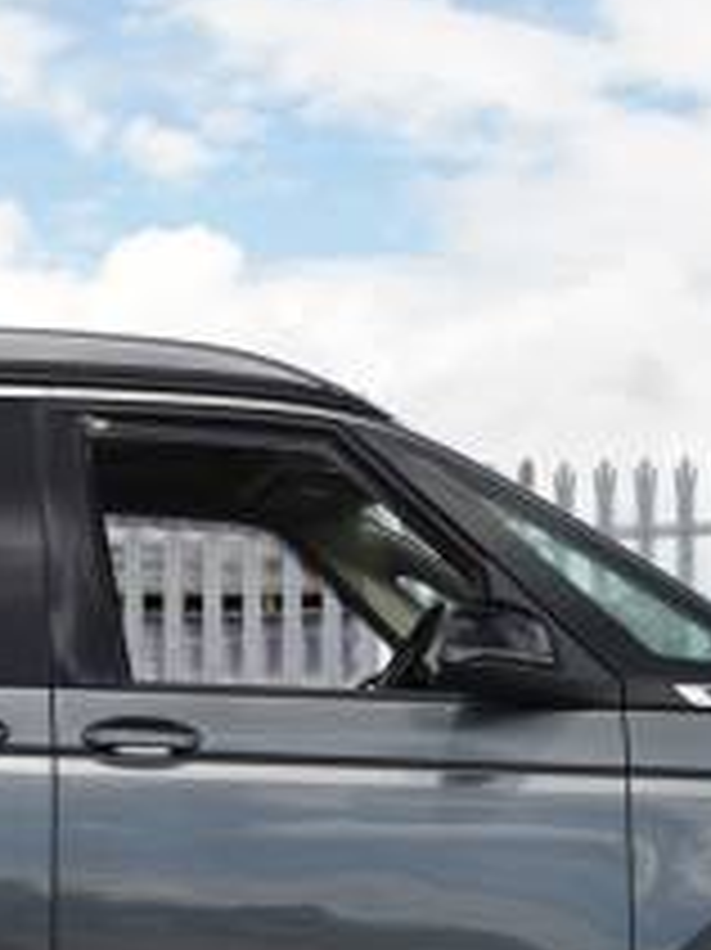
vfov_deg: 13.1
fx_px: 4125
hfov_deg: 9.8
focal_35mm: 150
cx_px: -22
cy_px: 707
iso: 100
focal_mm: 51.5
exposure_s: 1/250
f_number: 4.5
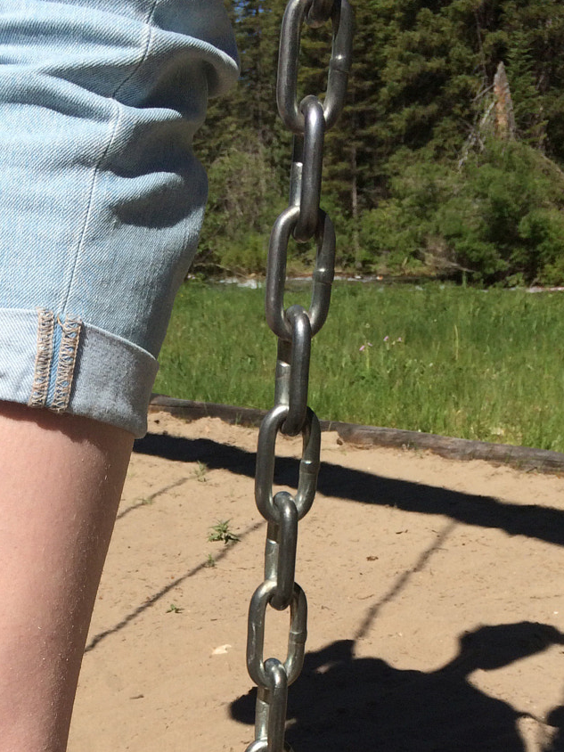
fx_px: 1195
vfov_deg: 32.7
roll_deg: +1.8
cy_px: 710
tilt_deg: -20.6
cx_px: 159
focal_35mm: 55
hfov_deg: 26.3
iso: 32
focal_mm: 4.15
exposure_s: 1/3425
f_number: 2.2
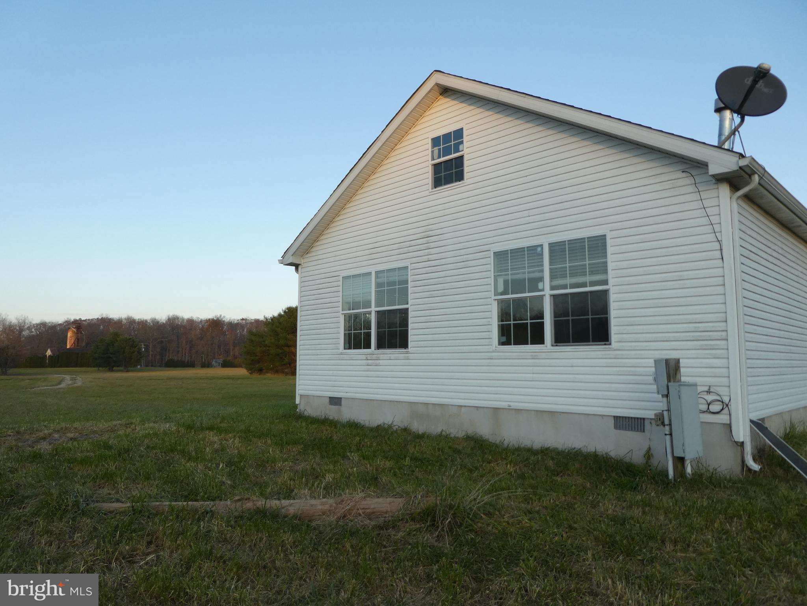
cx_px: 404
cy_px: 303
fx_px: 560
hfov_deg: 71.6
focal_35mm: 24
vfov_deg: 56.8
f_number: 3.3
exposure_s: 1/200
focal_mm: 4.3
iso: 80
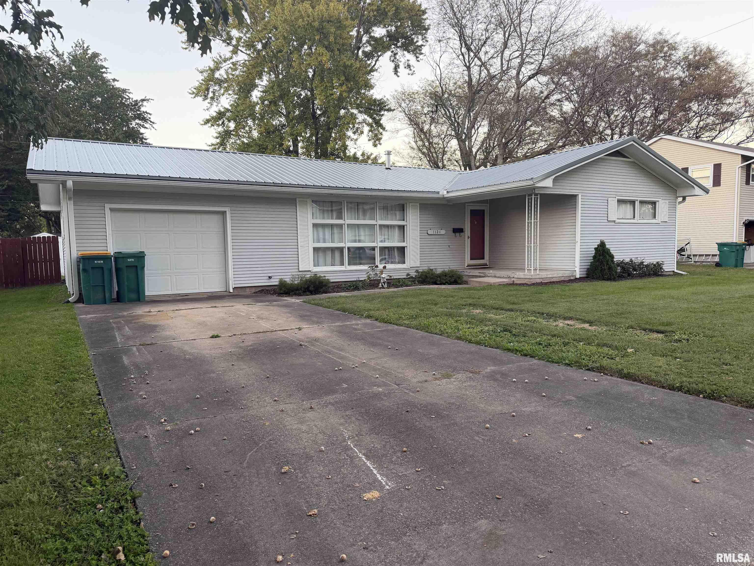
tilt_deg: -4.6
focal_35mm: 24
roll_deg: +1.5
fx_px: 523
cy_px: 283
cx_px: 377
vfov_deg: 56.8
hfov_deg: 71.6
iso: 160
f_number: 1.78
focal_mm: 6.76
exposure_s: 1/121
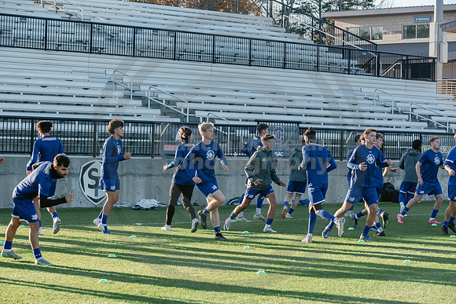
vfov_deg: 13.0
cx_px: 228
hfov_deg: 19.5
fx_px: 1330
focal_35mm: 105
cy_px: 152
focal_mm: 105
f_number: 6.3
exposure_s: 1/1000
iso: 1250
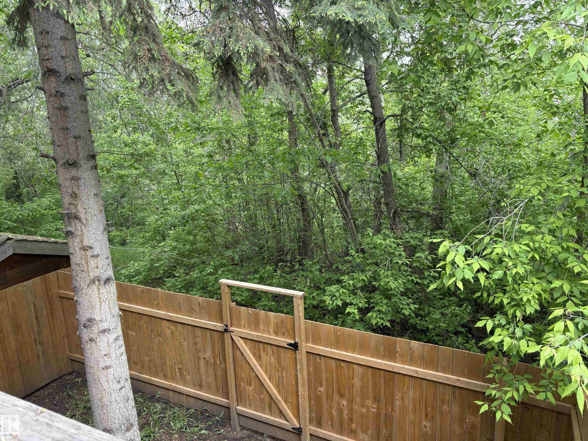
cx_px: 294
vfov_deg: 53.1
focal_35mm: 26
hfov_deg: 67.3
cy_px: 220
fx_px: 442
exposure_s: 1/122
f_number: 1.6
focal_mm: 5.96
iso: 64
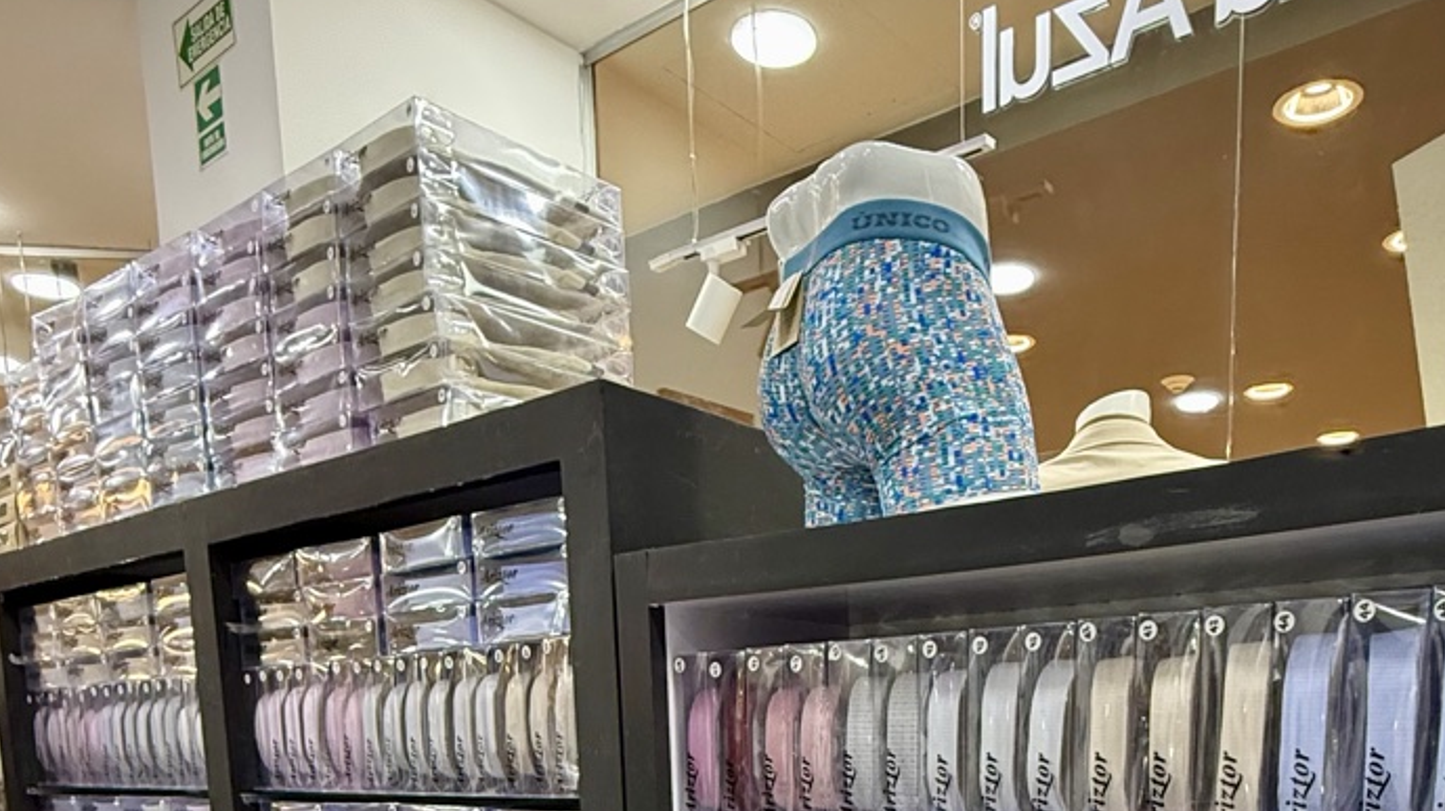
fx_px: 1187
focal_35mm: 31
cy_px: 933
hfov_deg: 62.2
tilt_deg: -8.2
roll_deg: +1.1
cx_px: 856
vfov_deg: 32.3
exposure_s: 1/60
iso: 320
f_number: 2.2
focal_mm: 2.22
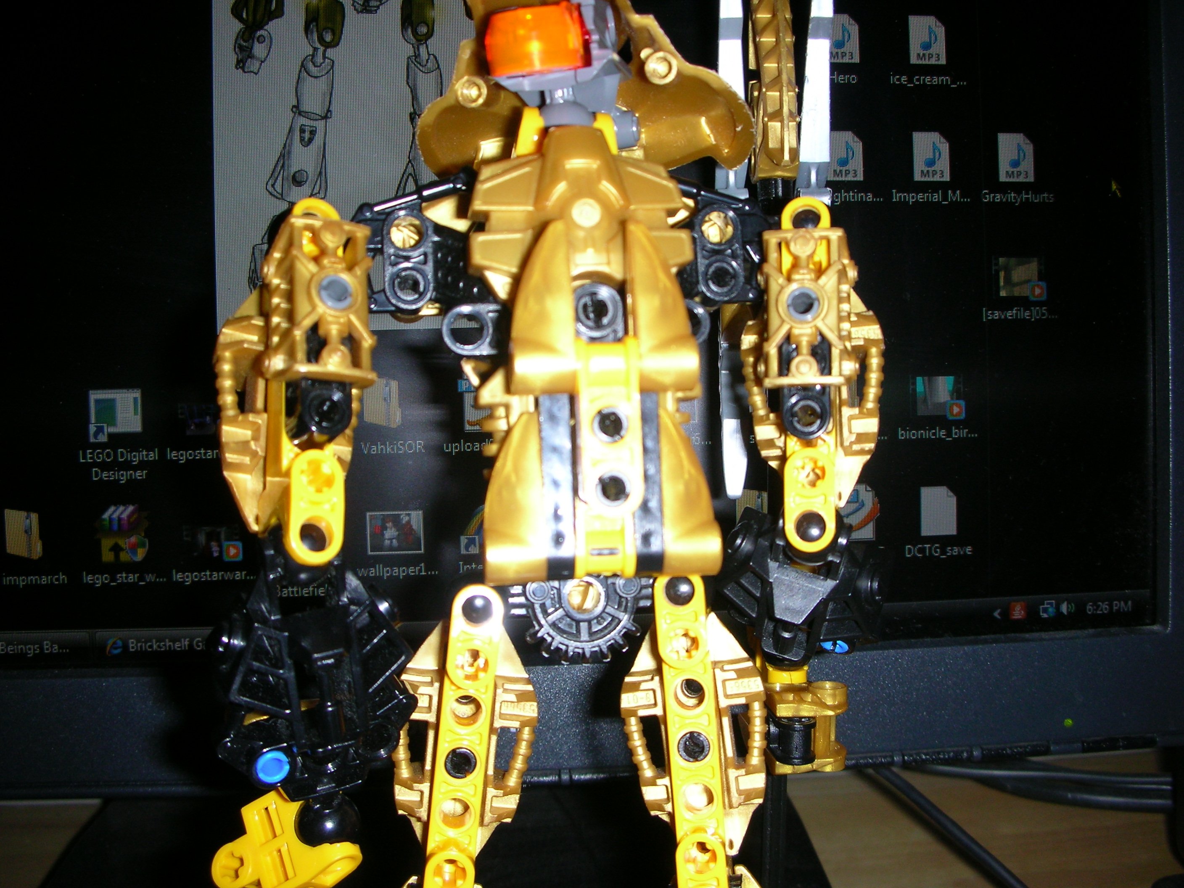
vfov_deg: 40.7
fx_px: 1197
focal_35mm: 35
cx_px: 592
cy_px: 444
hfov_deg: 52.6
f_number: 3
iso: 50
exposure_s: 1/60.1
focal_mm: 5.8
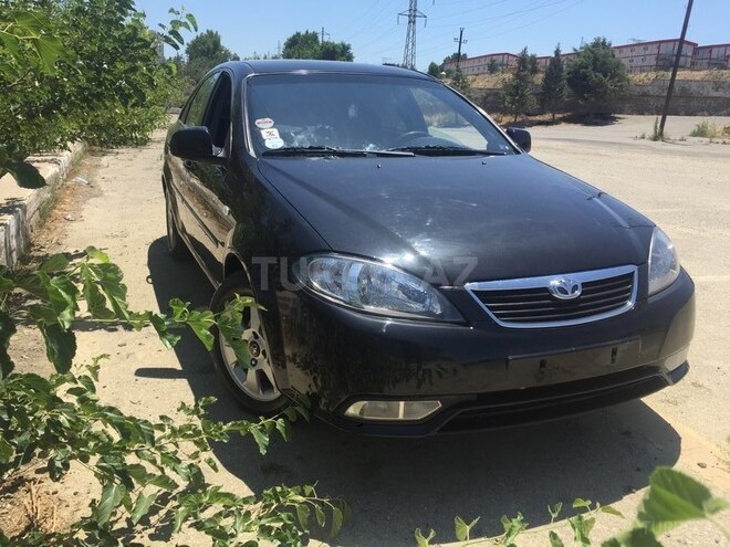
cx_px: 365
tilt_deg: -15.4
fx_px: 612
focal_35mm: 29
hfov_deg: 61.7
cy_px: 274
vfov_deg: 48.2
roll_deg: -3.8
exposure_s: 1/1799
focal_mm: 4.15
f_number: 2.2
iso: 32
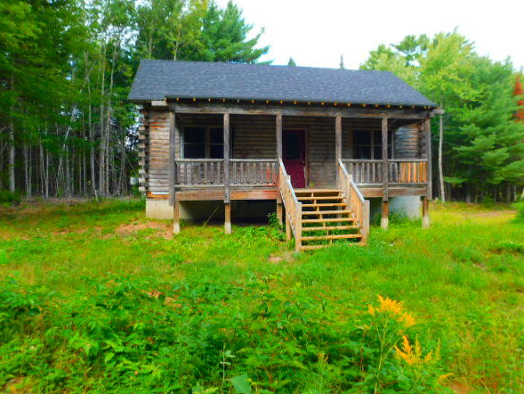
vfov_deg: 54.9
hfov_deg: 69.4
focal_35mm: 25
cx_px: 259
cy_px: 191
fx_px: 379
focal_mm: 4
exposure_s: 1/250
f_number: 3
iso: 125
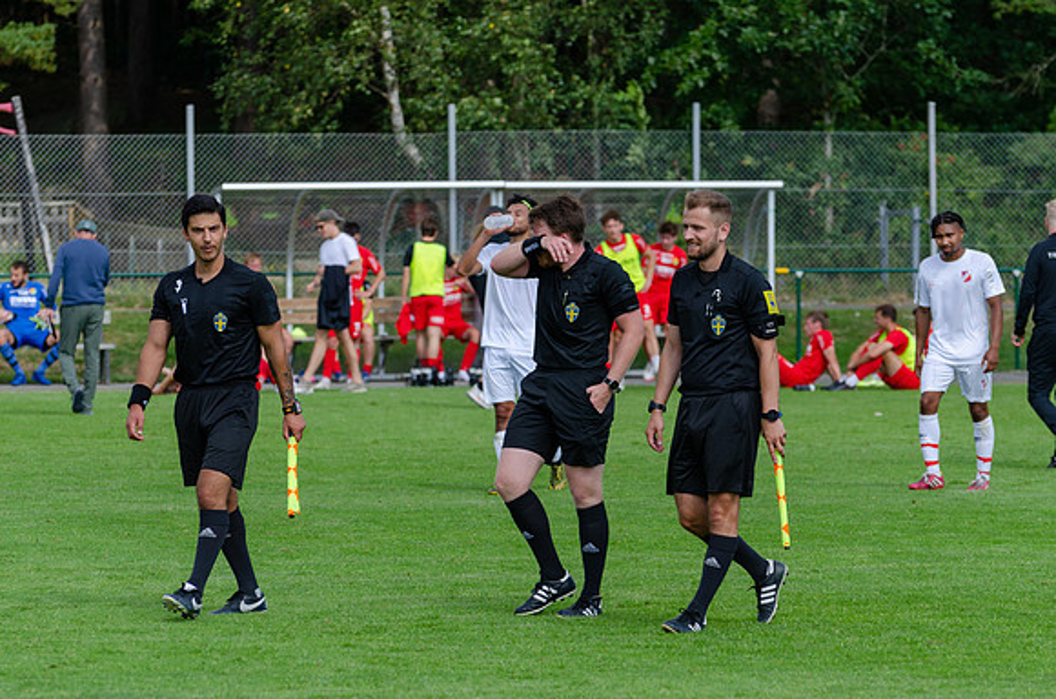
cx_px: 528
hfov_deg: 8.6
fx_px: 7024
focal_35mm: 240
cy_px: 350
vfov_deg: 5.7
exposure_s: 1/800
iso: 125
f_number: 4.8
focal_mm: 155
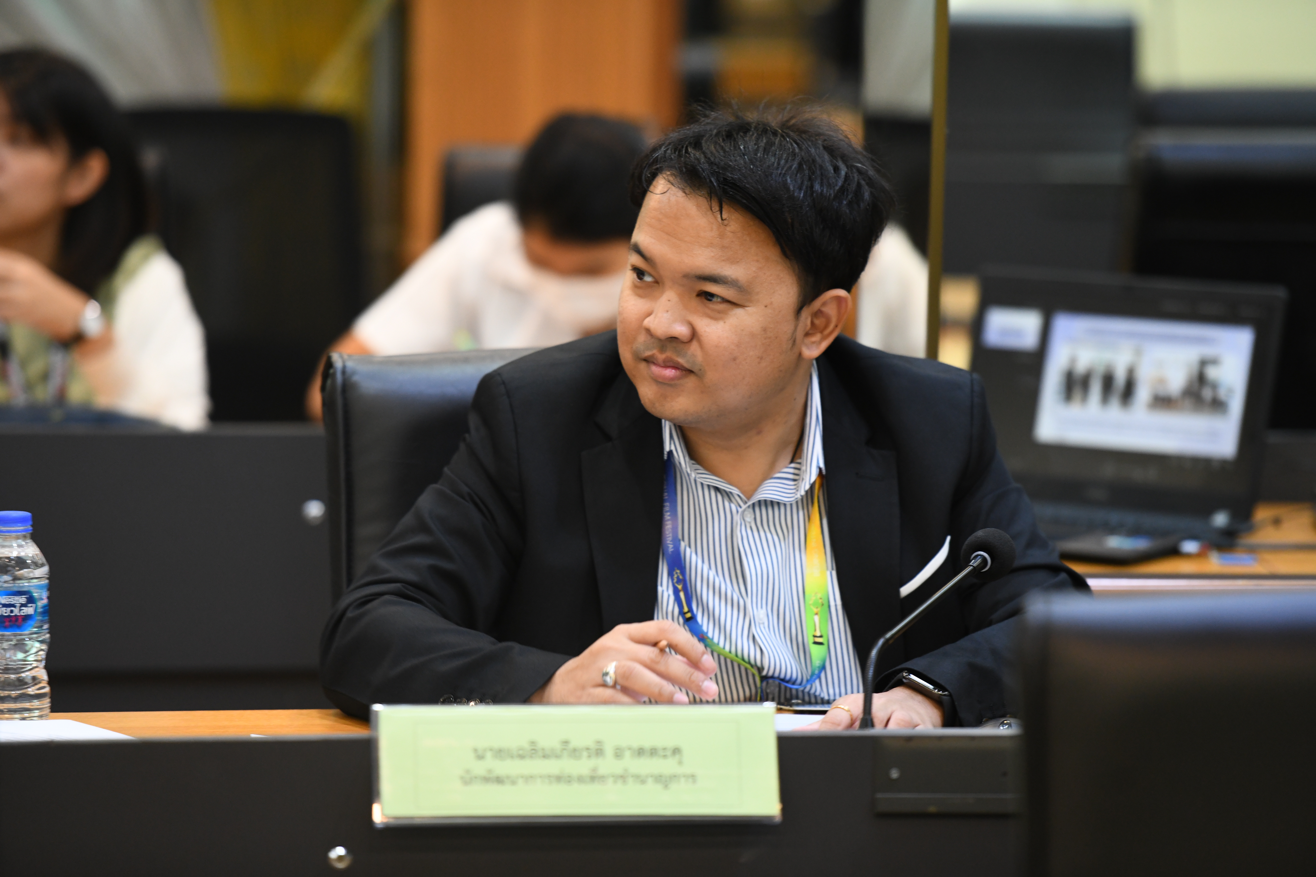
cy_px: 438
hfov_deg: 11.7
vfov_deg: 7.8
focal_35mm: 175
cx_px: 658
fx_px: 6397
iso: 1600
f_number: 2.8
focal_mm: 175
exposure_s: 1/125
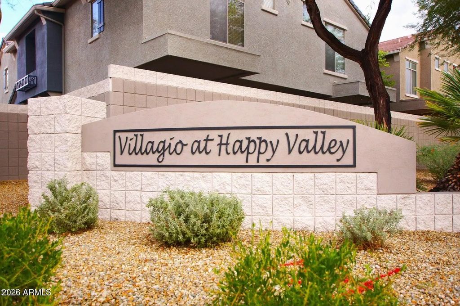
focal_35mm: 30
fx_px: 383
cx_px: 230
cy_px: 153
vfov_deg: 43.5
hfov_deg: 62.0
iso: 200
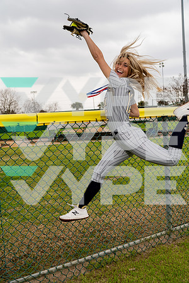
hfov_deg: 37.9
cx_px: 94
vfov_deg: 54.4
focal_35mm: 35
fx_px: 276
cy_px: 142
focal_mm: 35
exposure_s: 1/250
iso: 100
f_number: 5
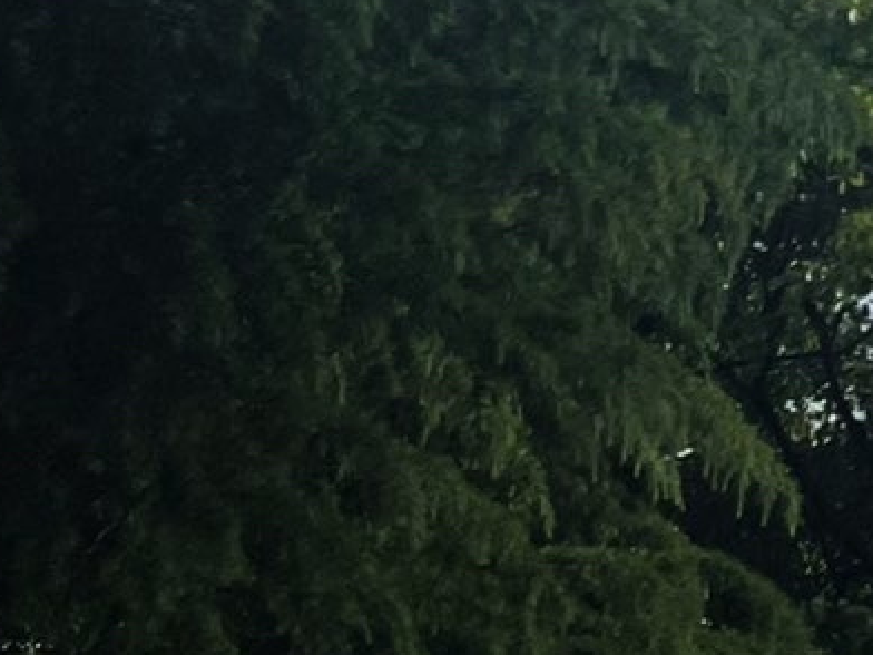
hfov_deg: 12.4
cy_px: -385
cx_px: 1855
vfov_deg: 10.5
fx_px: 3430
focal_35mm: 136
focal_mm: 4.2
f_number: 1.6
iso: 32
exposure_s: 1/9091
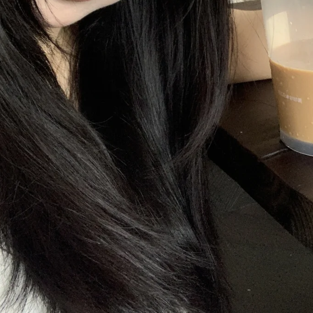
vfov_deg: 27.7
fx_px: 614
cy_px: 40
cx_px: 211
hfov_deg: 28.4
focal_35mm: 60
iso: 320
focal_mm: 2.87
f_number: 2.2
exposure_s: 1/45
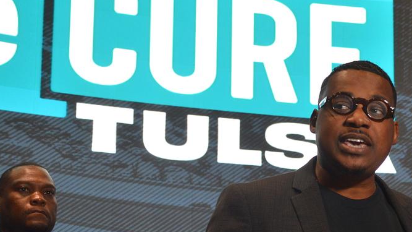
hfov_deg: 18.8
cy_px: 205
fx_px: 1234
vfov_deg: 10.7
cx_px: 317
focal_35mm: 113
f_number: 5.3
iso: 400
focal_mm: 40
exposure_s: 1/20
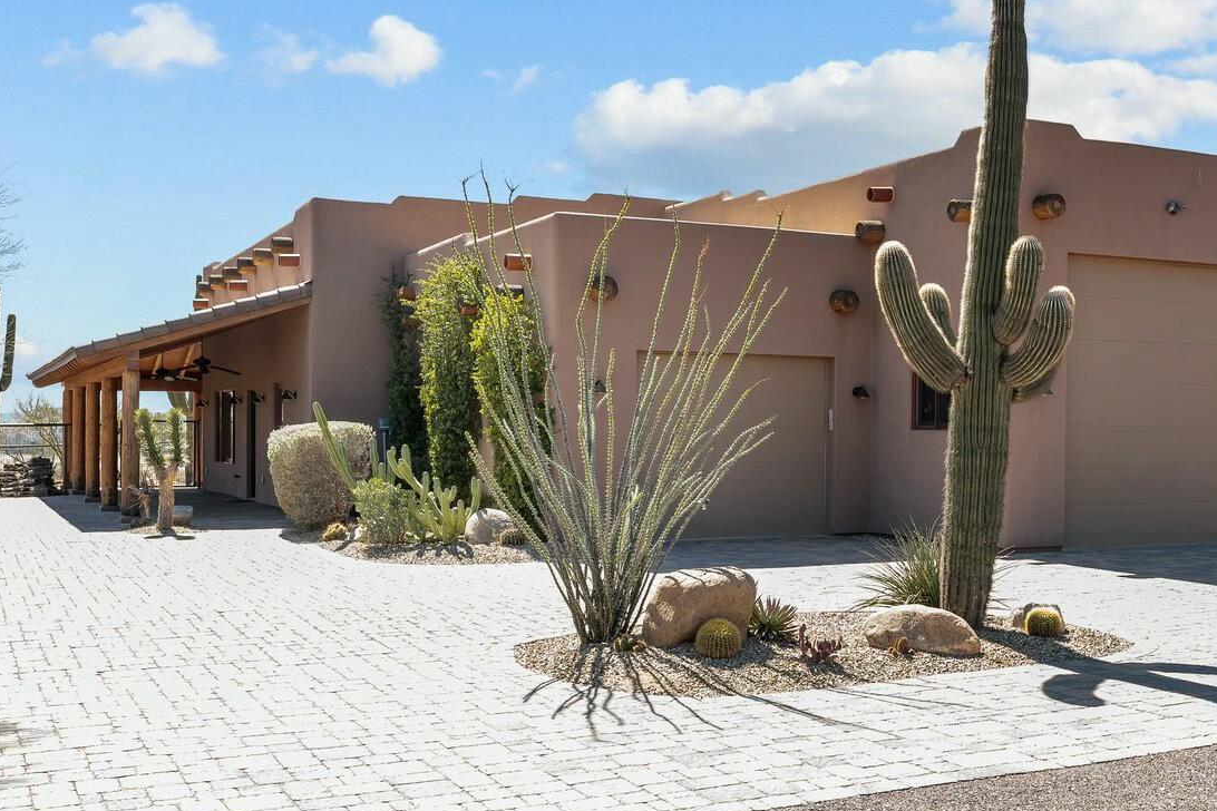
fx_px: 1521
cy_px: 402
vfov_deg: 29.9
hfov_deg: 43.0
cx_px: 817
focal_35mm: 45
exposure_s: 1/100
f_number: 8
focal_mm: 24
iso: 400
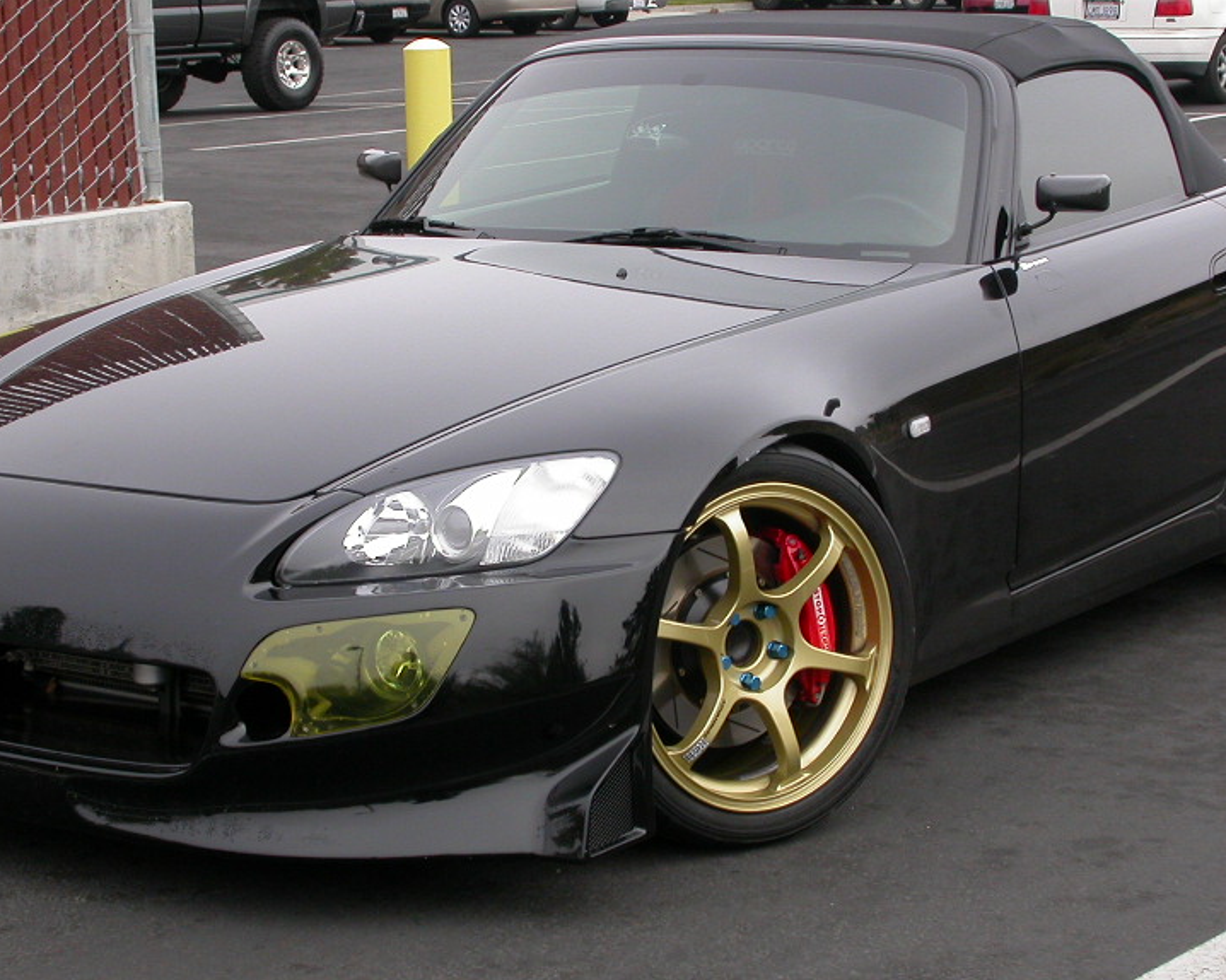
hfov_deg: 24.4
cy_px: 475
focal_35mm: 78
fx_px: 2829
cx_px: 625
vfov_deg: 19.7
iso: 100
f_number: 4.8
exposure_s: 1/170
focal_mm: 11.6
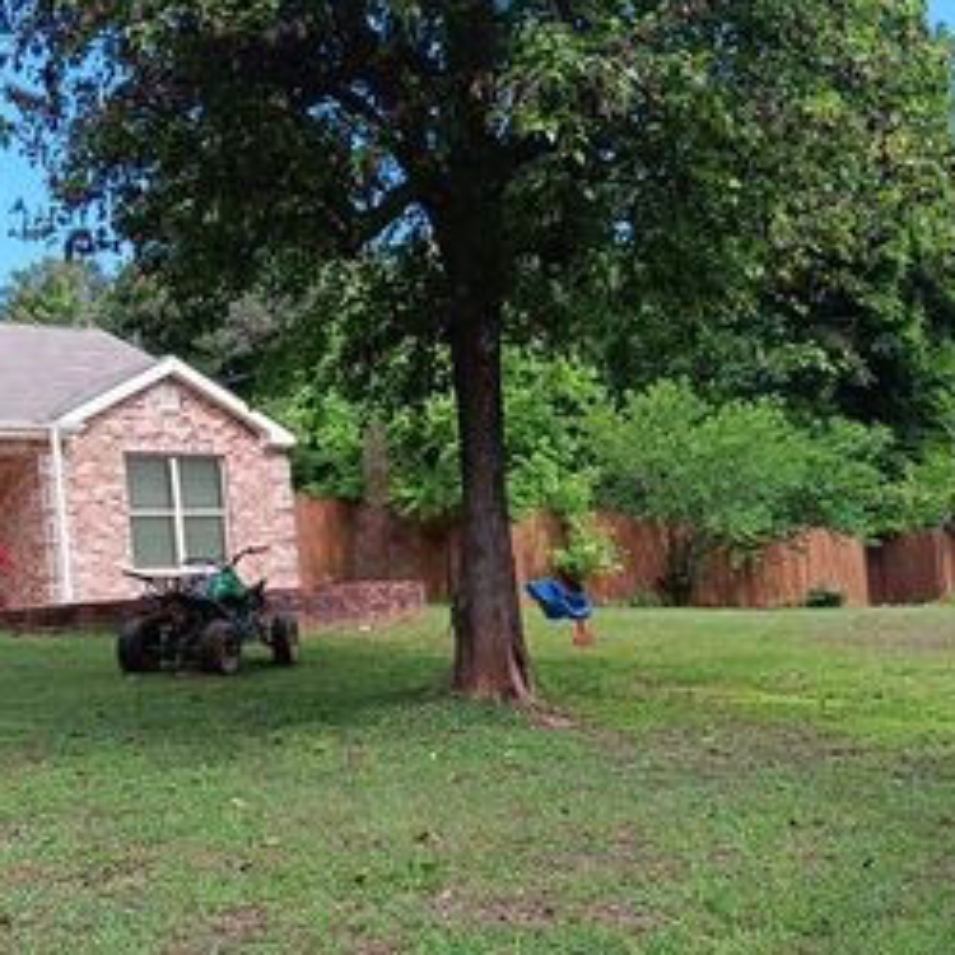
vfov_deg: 36.6
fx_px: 1436
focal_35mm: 46
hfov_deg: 36.8
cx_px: 428
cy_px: 590
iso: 20
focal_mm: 3.98
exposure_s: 1/333
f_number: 1.8
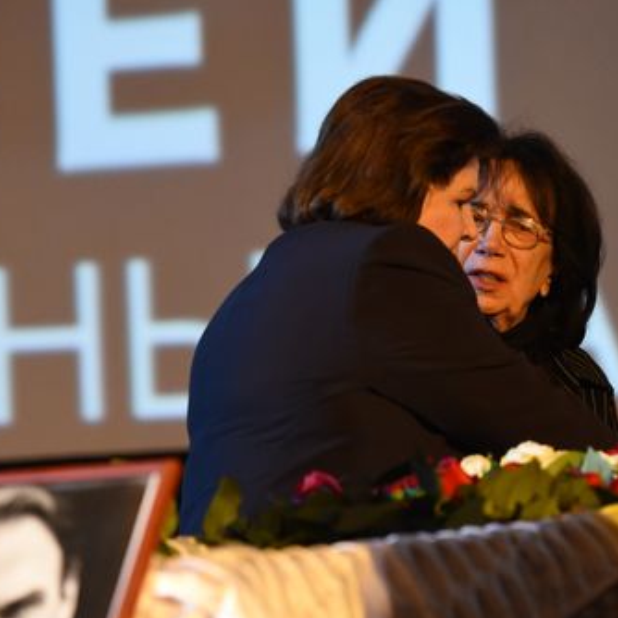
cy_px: 413
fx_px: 5575
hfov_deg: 6.3
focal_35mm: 276
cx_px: 324
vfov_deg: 6.3
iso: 5000
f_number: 3.2
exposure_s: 1/250
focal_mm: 155
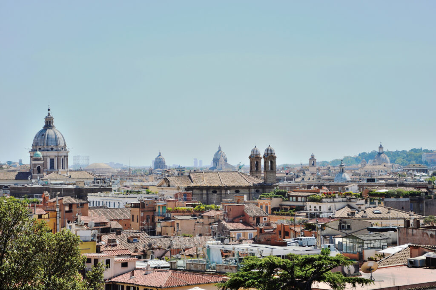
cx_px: 218
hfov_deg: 23.4
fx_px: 1053
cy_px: 145
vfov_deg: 15.7
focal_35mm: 87
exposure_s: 1/1000
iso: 100
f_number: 5
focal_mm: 58
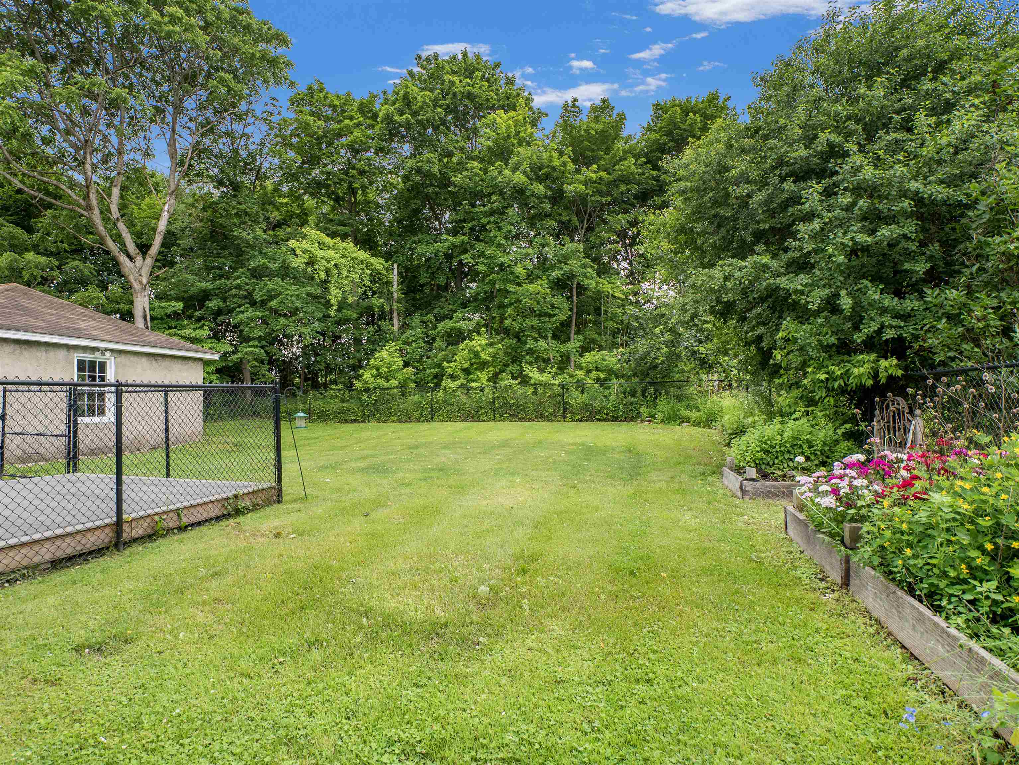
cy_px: 382
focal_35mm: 16
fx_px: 471
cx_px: 510
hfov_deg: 94.5
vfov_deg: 78.2
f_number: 3.5
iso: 200
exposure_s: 1/200
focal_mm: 8
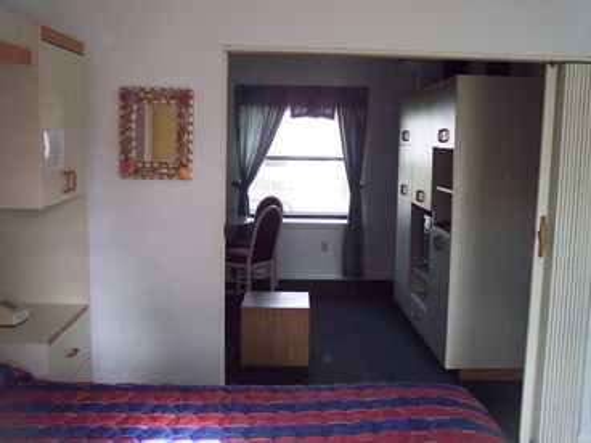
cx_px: 296
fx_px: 649
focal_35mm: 38
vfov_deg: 37.7
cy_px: 222
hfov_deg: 49.0
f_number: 2.8
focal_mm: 8
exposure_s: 1/60
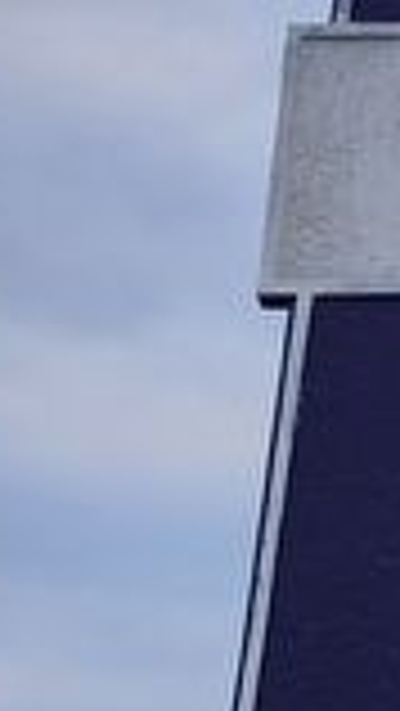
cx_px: 1160
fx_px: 2392
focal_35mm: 127
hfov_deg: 8.2
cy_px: 702
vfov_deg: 16.6
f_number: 1.8
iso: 100
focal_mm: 5.56
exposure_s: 1/268
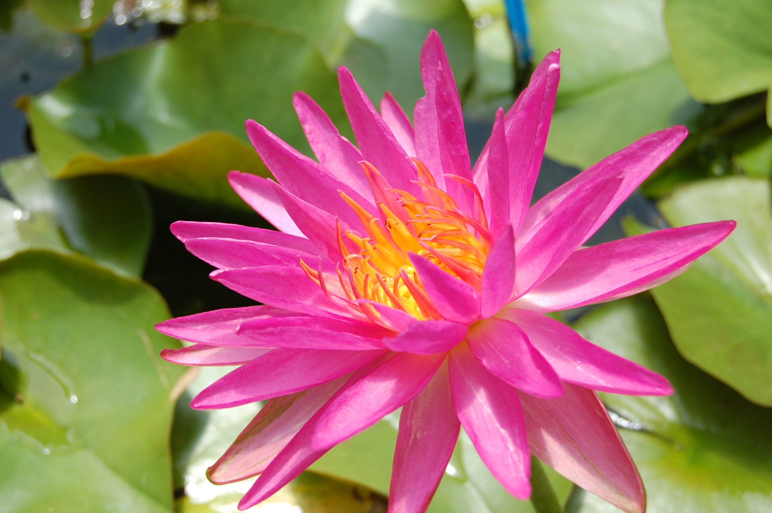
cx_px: 386
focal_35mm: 68
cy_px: 256
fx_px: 1446
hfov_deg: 29.9
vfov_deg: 20.1
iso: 200
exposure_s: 1/320
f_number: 9
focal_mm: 45
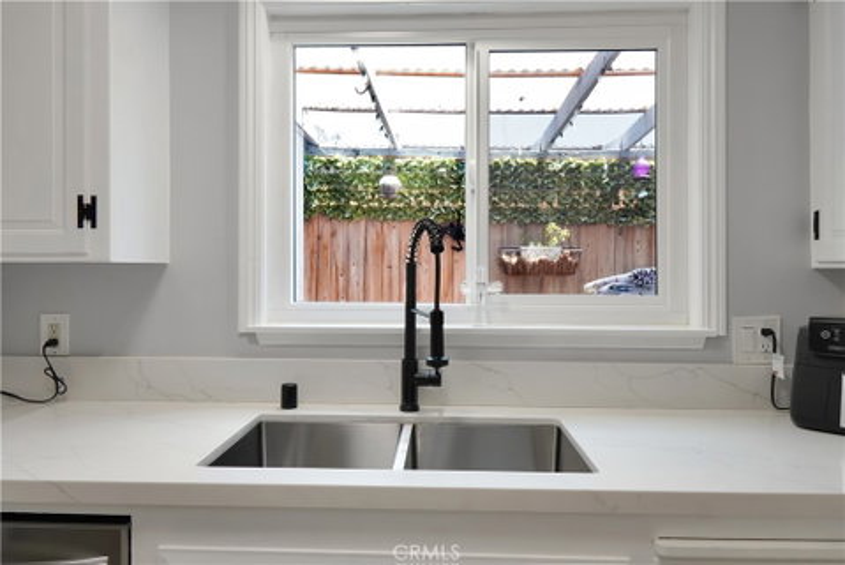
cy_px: 282
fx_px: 564
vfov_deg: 53.2
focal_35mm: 24
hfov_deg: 73.7
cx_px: 422
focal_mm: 16
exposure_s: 1/50
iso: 500
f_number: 7.1
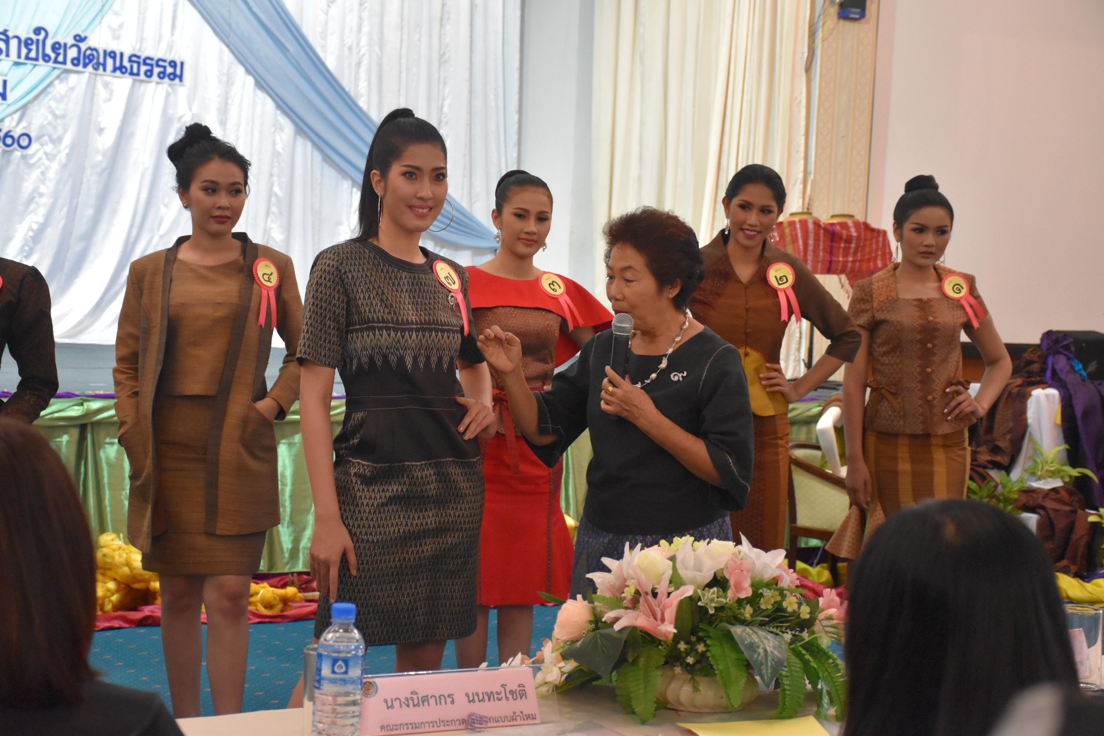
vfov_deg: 22.6
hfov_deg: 33.4
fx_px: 1840
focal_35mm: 60
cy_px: 368
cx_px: 552
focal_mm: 40
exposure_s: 1/60
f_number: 4.5
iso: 4000
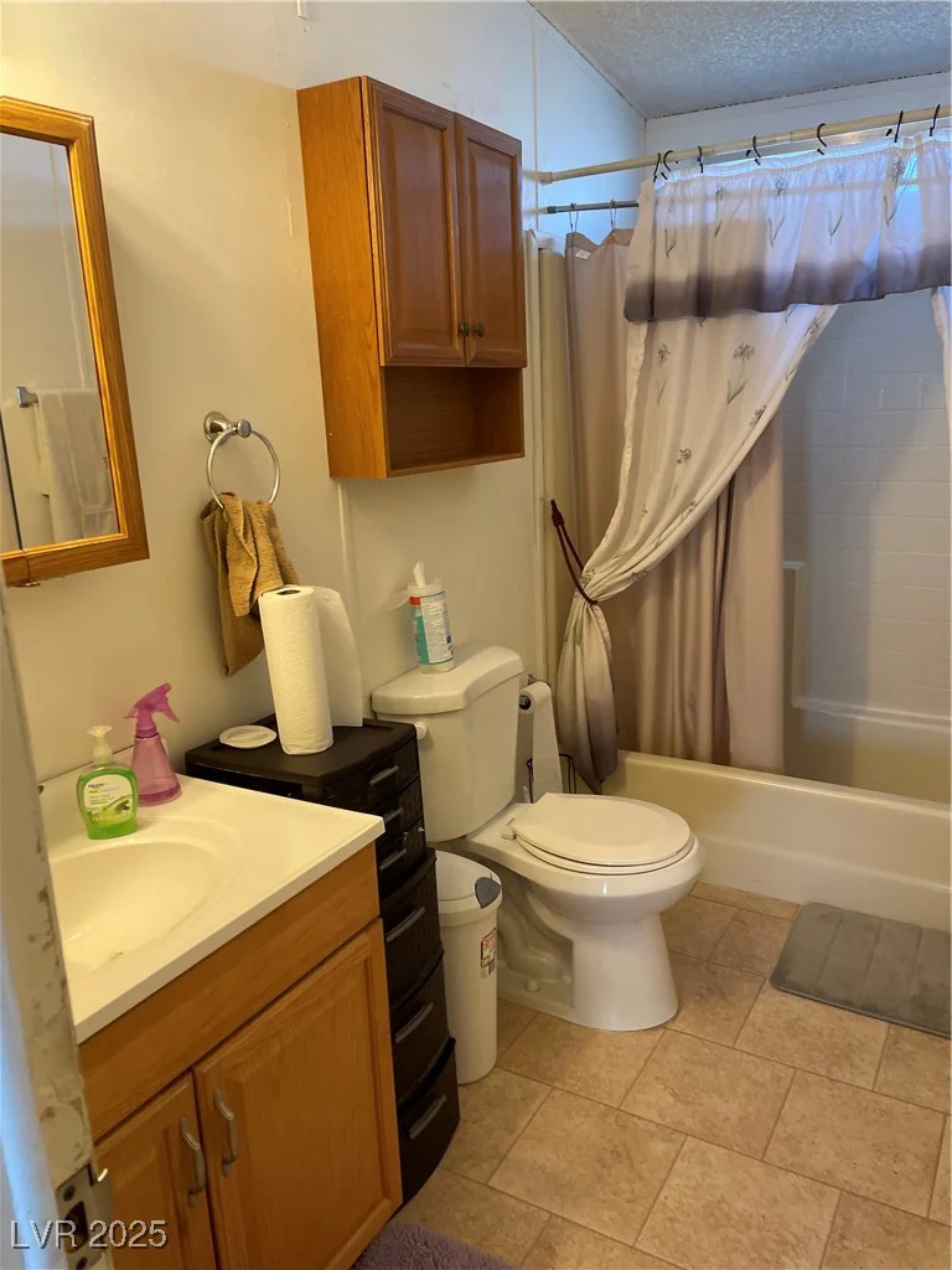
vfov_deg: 67.3
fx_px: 953
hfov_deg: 53.1
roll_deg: +3.1
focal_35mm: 26
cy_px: 635
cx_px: 476
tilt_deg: -10.8
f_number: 1.6
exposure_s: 1/60
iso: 125
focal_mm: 4.2
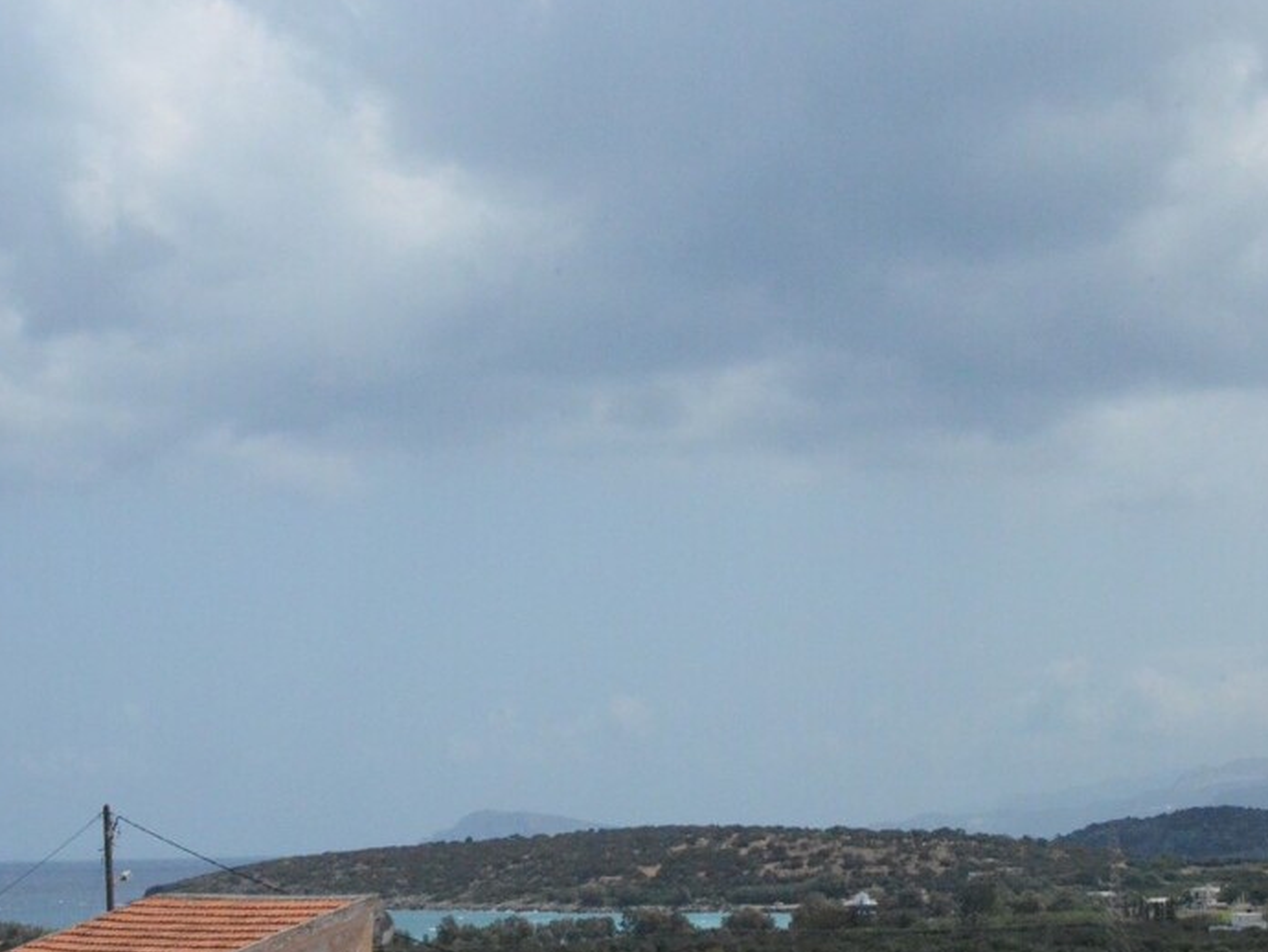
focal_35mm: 75
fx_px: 2738
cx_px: 454
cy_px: 559
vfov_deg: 19.7
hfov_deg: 26.0
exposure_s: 1/4000
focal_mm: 35
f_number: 22
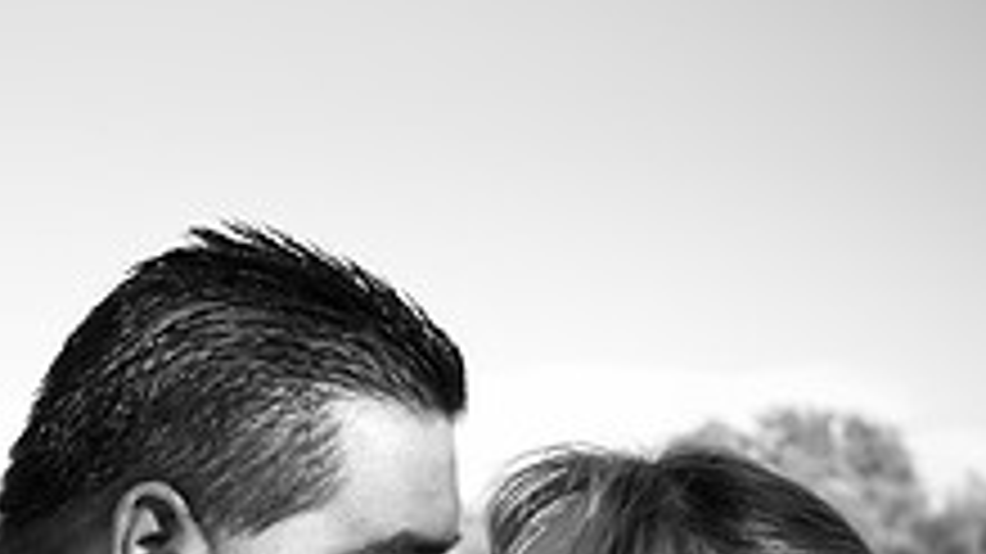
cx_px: 117
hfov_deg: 14.6
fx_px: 3800
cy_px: 849
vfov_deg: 8.2
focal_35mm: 145
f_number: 5.6
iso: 200
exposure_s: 1/200
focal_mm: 35
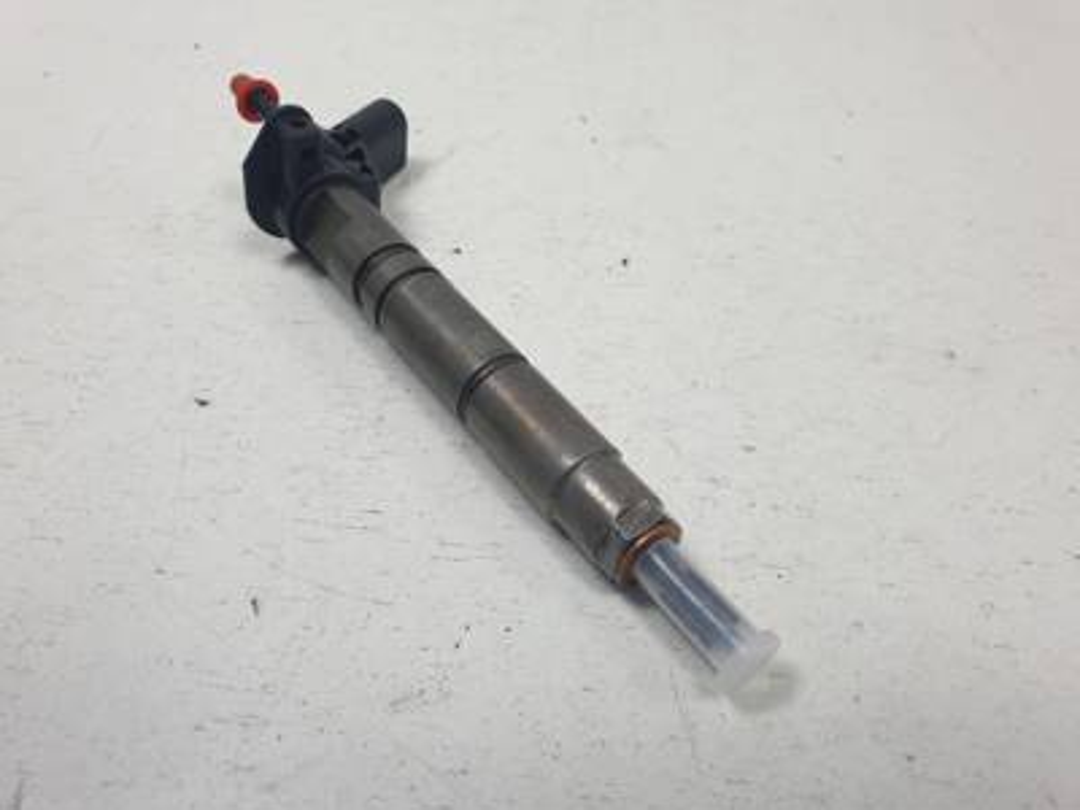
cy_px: 405
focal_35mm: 26
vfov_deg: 53.1
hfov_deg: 67.3
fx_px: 811
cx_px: 540
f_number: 2.4
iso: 50
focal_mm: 4.3
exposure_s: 1/264
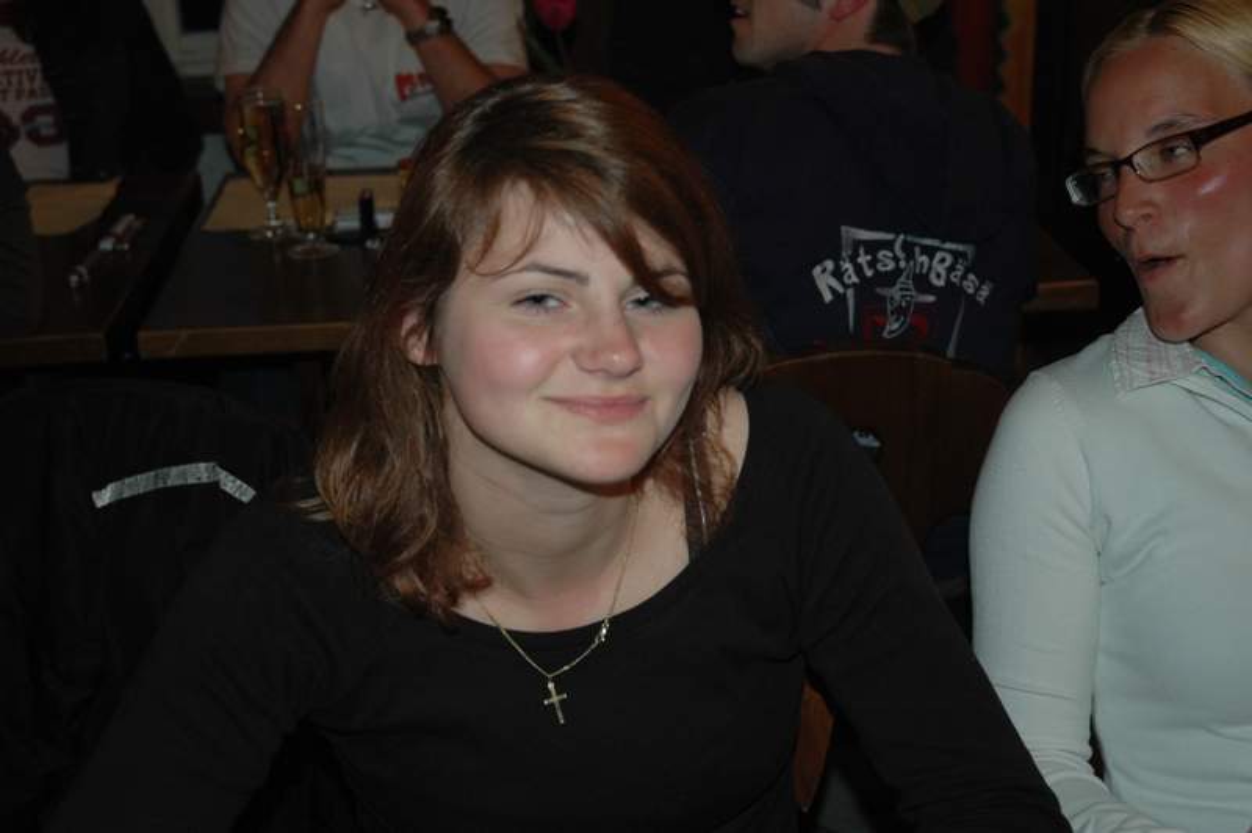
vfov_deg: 25.7
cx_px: 626
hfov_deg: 37.9
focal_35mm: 52
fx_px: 1824
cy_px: 416
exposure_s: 1/60
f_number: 4.2
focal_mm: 35
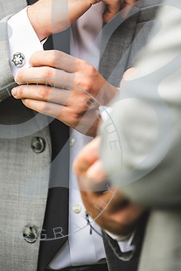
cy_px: 93
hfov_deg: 7.9
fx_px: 1311
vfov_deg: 11.8
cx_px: 80
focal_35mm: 174
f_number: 2.8
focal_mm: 120
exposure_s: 1/400
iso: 200
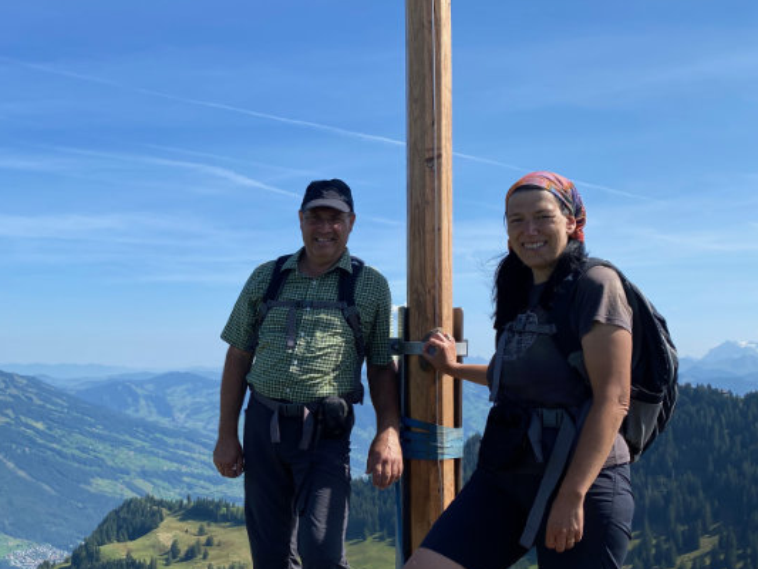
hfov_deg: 47.0
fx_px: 854
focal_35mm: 39
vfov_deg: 36.7
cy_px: 343
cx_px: 247
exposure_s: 1/2625
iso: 32
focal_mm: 4.2
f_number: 1.8
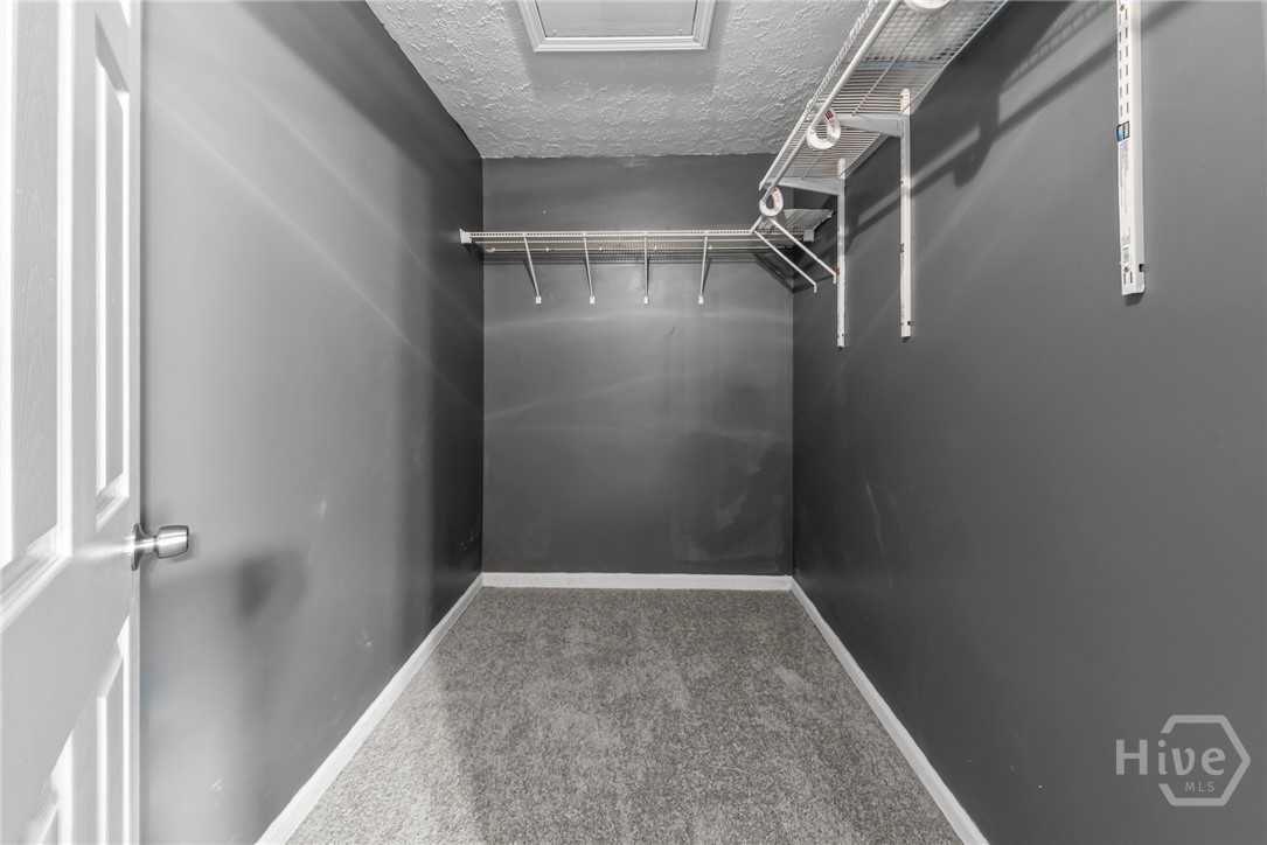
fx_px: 422
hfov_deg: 112.6
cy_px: 422
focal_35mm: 12
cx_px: 634
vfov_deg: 90.0
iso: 200
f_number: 11
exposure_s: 8
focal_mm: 12
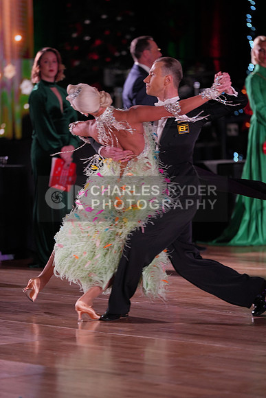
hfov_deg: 6.9
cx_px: 133
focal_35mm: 200
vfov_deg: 10.3
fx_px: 2215
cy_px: 199
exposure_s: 1/400
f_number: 2.8
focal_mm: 200
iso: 800
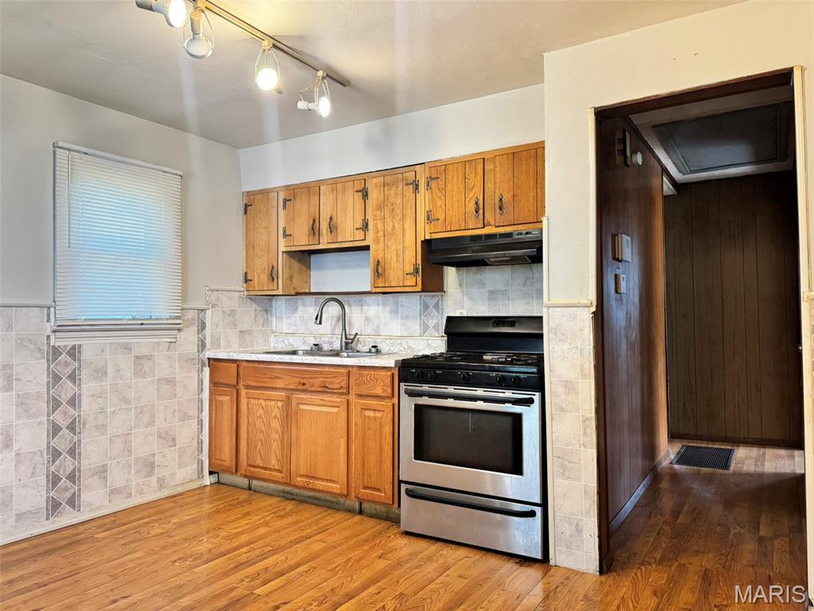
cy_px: 306
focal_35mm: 24
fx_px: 564
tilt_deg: +1.7
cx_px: 407
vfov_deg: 56.8
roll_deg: +0.2
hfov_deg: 71.6
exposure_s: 1/120
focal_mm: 6.76
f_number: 1.78
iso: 125
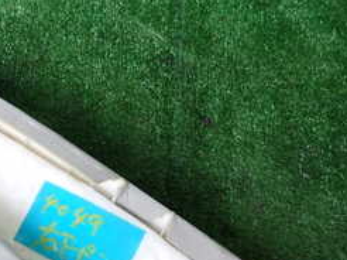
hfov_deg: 29.8
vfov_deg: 23.8
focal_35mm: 61
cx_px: 10
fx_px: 611
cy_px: 192
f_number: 2
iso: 200
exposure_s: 1/50
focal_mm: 4.5
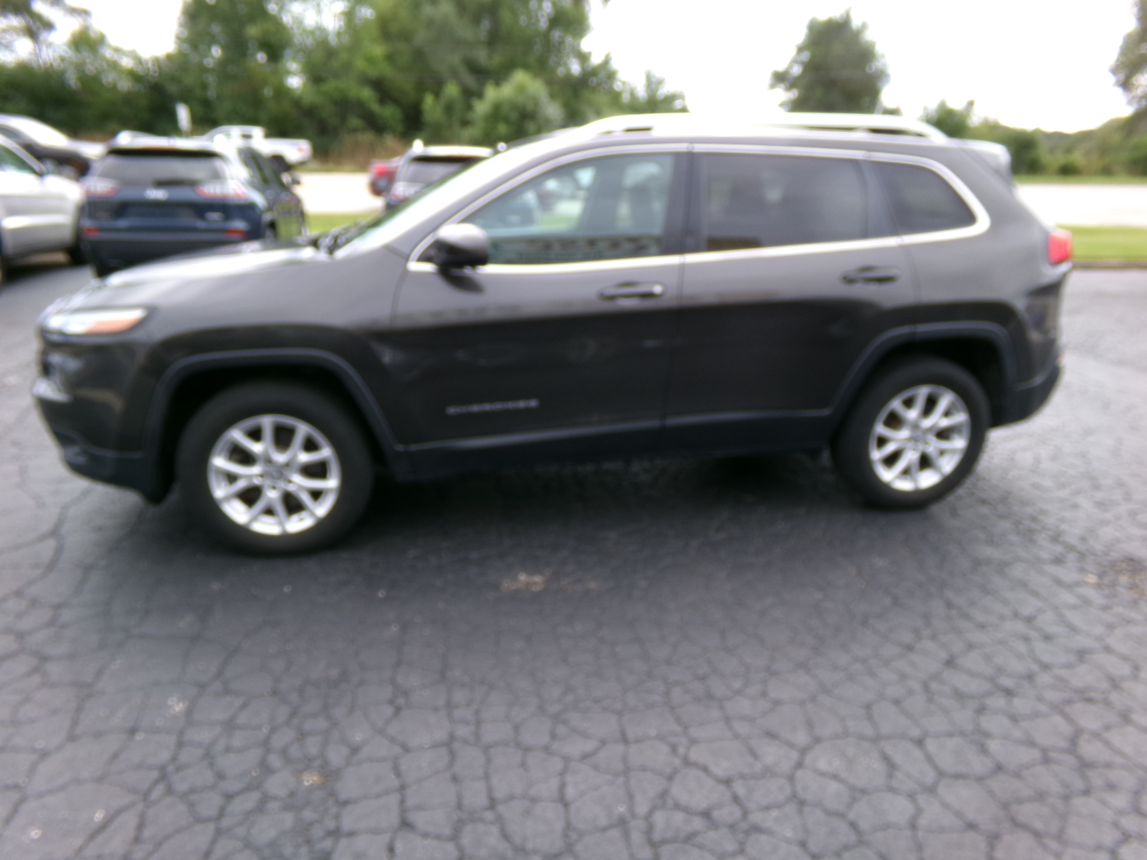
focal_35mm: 24
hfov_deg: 71.6
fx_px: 795
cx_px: 574
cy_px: 430
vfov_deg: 56.8
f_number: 3.7
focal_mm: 4.3
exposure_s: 1/240
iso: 100
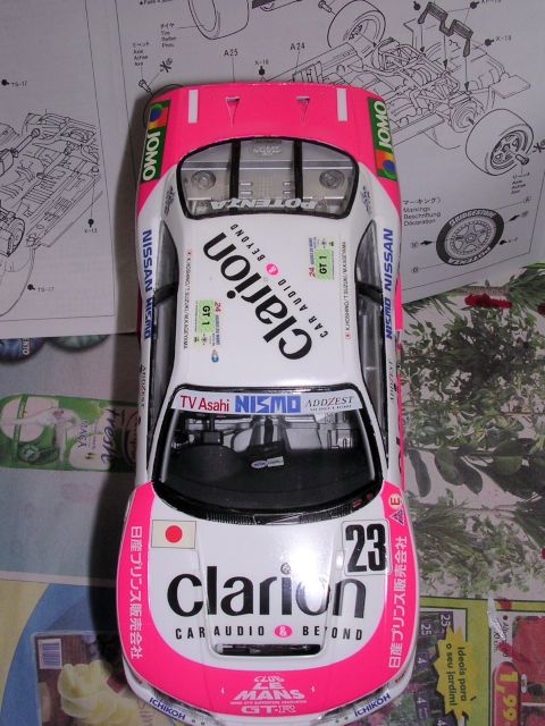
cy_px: 363
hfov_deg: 33.6
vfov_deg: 43.9
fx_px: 903
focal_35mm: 43
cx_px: 272
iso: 100
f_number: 5.9
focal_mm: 6.6
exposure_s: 1/60.1
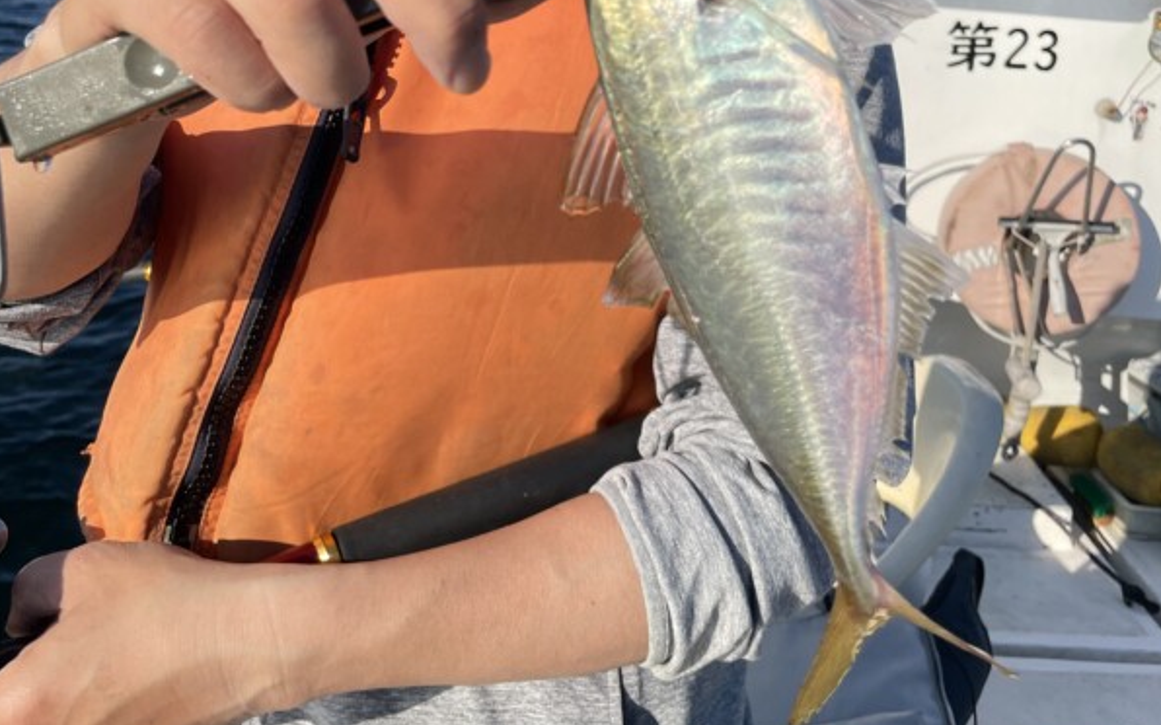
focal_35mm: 37
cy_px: 62
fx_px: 1170
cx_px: 579
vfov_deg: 32.6
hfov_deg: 52.8
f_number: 1.6
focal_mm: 4.2
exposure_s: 1/3509
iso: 32
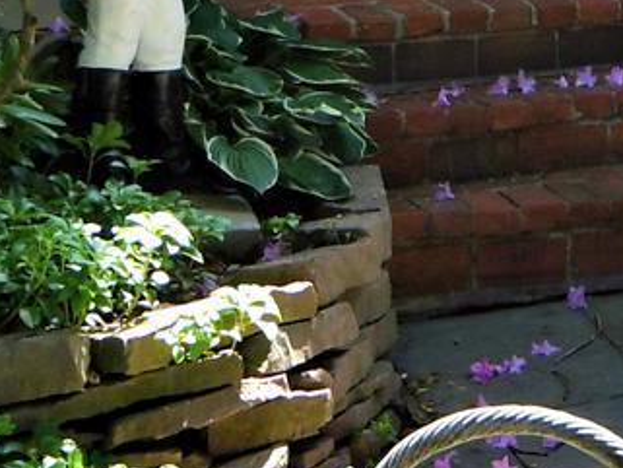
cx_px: 827
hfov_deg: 12.9
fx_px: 2647
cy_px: -370
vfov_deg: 9.6
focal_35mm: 147
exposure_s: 1/250
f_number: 5
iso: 250
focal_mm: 16
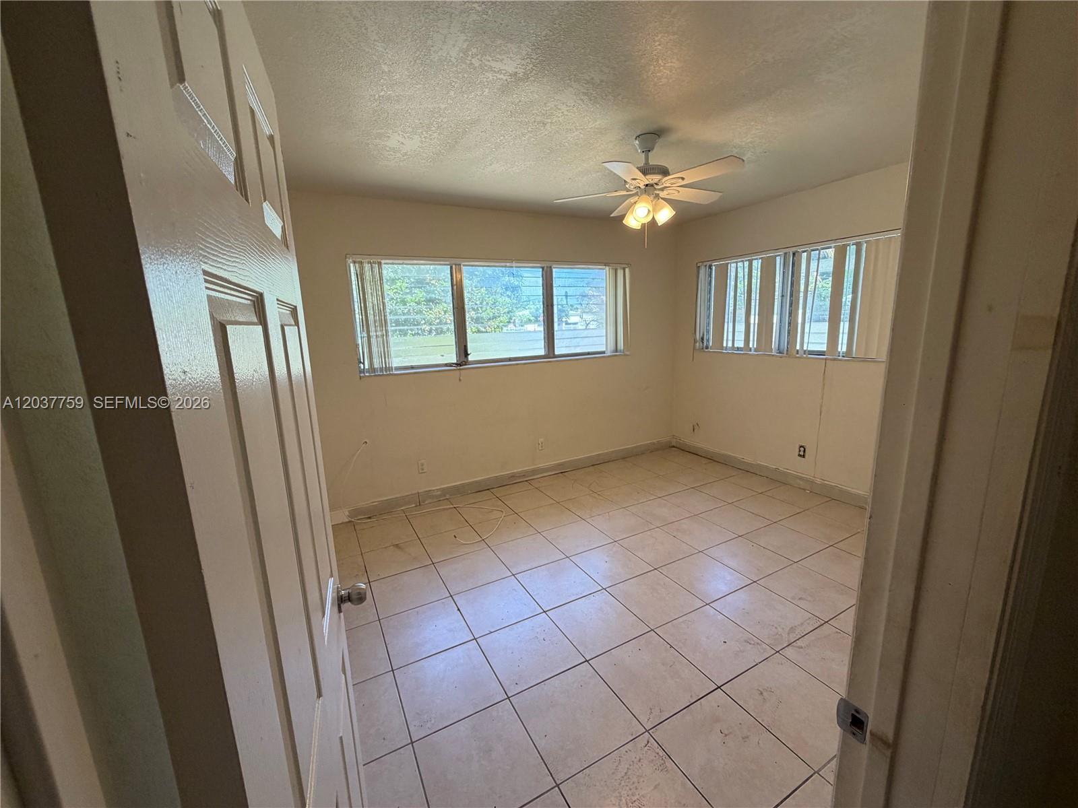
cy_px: 404
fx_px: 436
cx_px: 539
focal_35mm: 14
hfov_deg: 102.1
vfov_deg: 85.7
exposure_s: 1/120
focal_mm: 2.22
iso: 160
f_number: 2.2
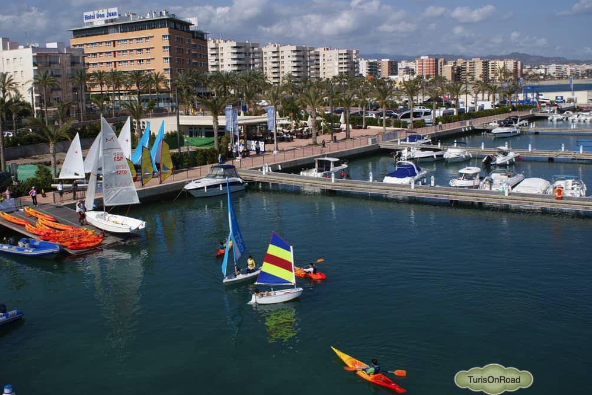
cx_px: 302
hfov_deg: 48.5
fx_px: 658
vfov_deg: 33.4
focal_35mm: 40
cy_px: 198
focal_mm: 26
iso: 100
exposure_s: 1/320
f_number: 9
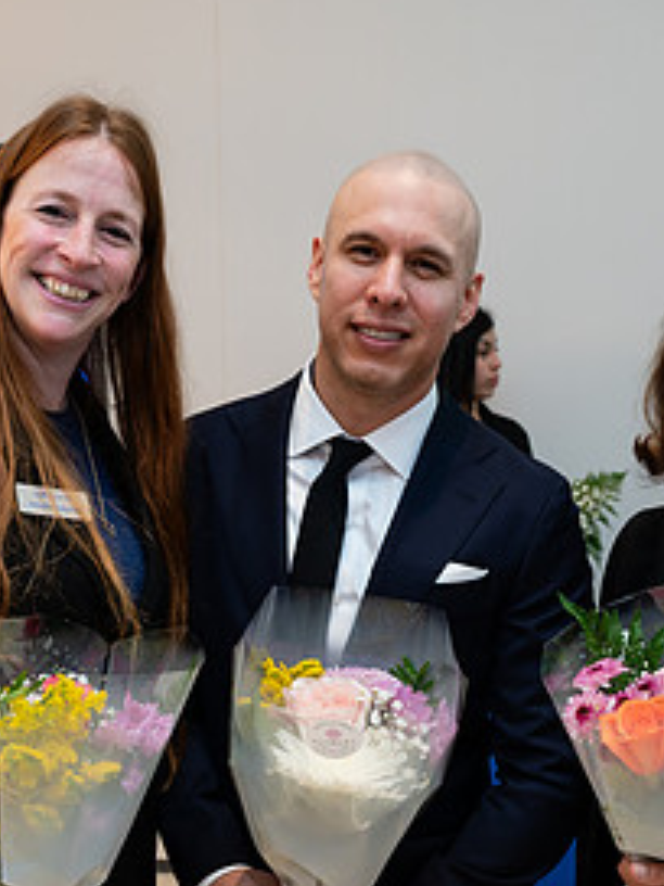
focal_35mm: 58
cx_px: 260
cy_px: 575
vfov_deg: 33.0
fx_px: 1483
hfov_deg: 25.2
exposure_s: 1/200
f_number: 4
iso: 400
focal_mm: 26.5
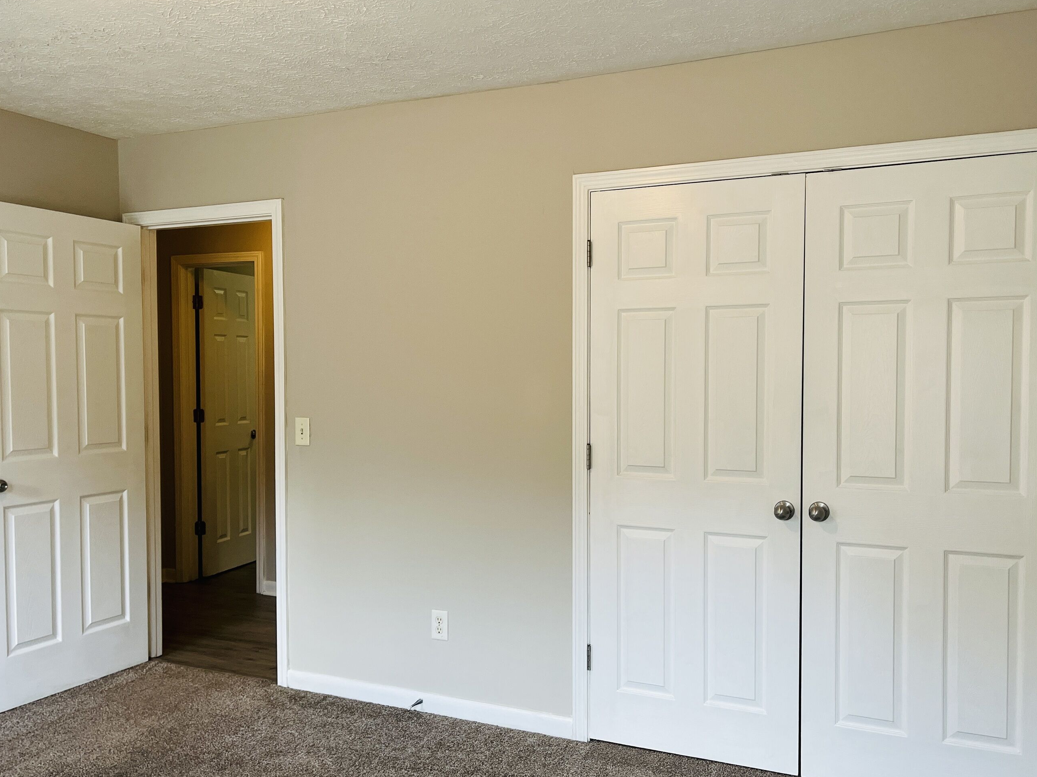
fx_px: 929
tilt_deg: -3.4
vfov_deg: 45.4
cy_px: 419
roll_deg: +0.6
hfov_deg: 58.3
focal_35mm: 31
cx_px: 533
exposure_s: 1/120
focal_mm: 5.1
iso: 125
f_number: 1.6
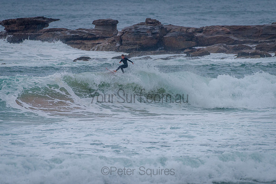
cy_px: 92
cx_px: 138
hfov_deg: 3.4
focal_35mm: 613
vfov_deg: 2.2
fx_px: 4697
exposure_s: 1/2000
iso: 560
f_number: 5.6
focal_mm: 500
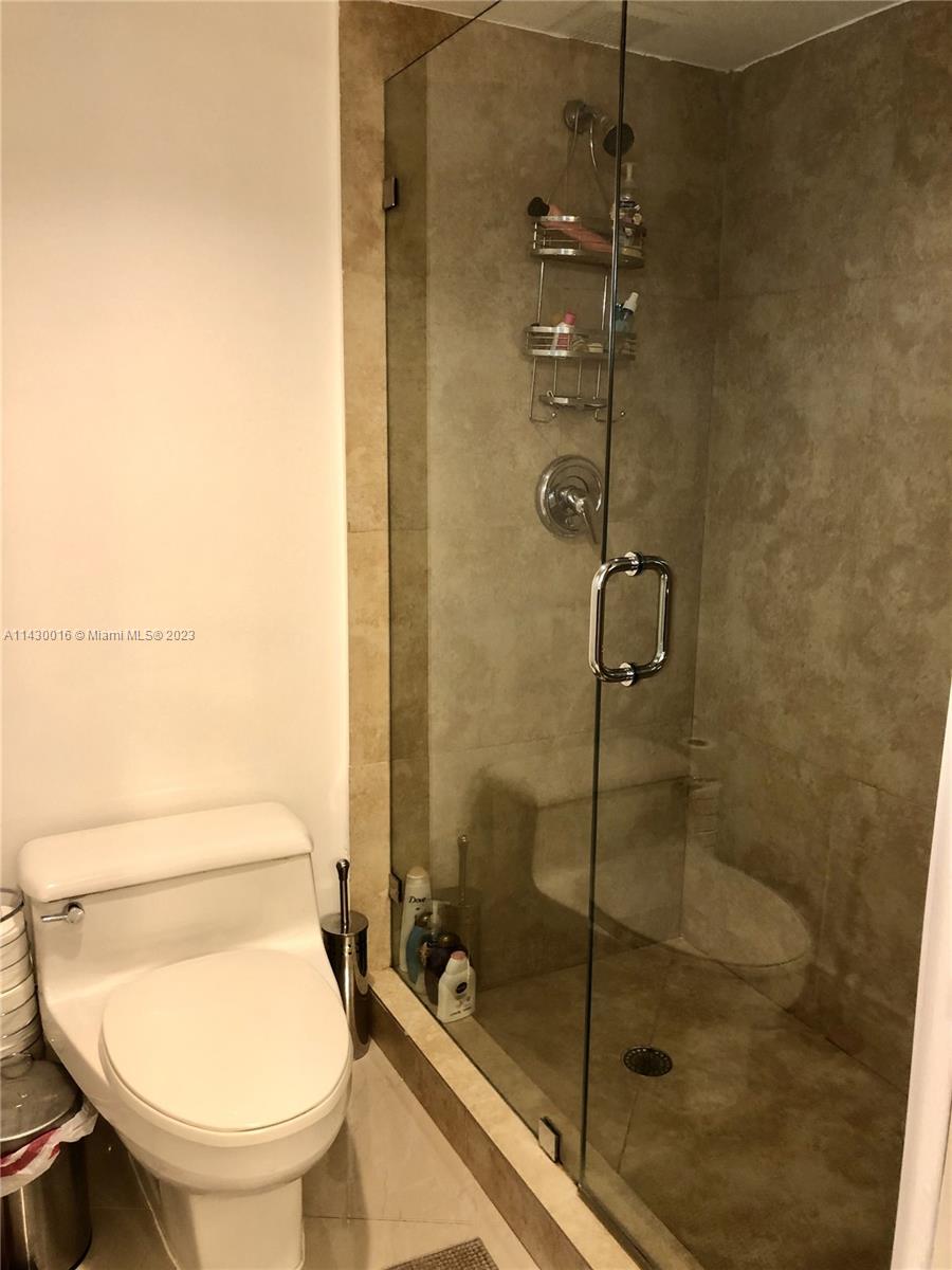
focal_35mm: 28
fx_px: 1027
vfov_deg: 63.4
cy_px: 635
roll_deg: -1.3
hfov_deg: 49.7
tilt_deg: -12.8
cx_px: 476
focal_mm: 3.99
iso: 40
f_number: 1.8
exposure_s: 1/17
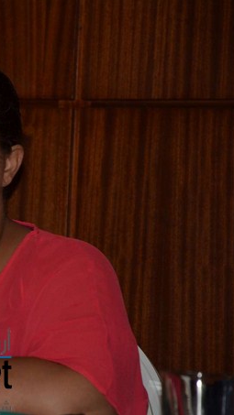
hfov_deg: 4.8
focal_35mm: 250
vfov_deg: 8.6
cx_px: -71
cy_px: 208
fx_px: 2754
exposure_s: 1/60
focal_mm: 105
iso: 100
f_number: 5.6
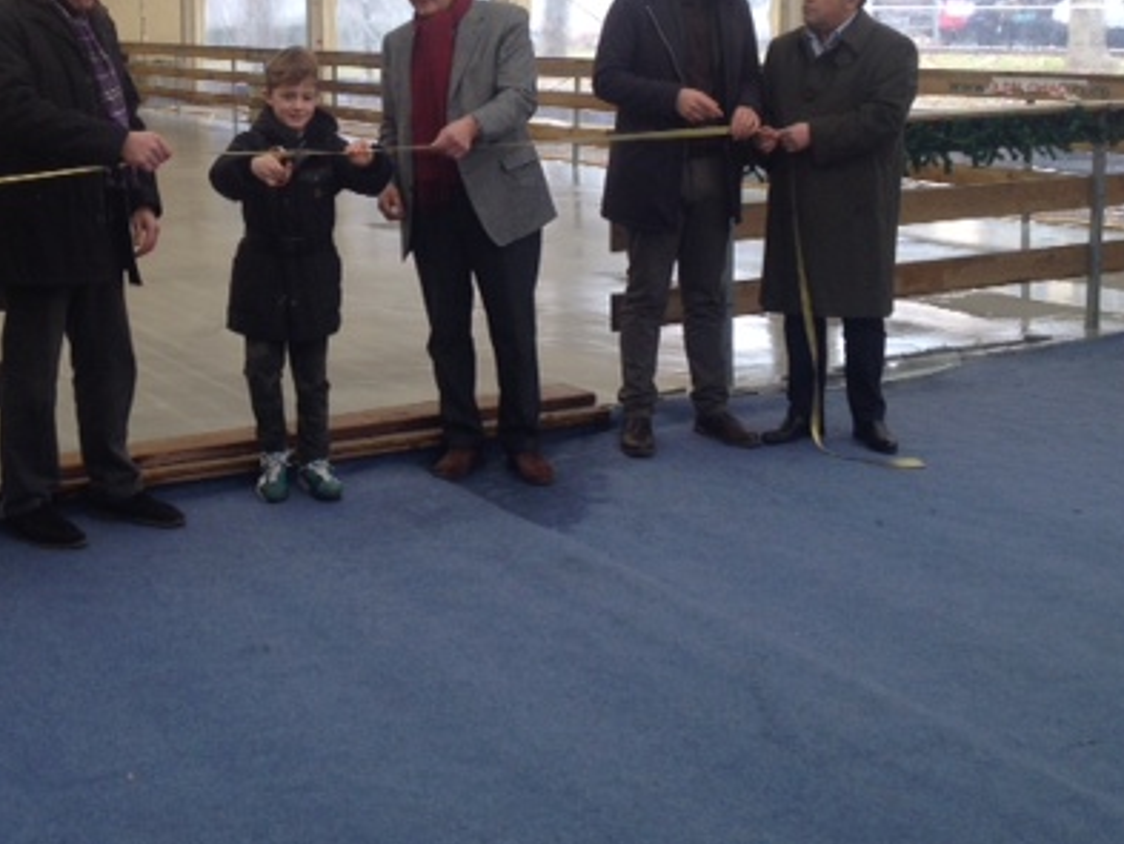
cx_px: 406
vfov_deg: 25.4
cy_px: 223
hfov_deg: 33.6
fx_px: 1851
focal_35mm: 57
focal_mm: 4.28
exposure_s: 1/120
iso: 80
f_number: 2.4
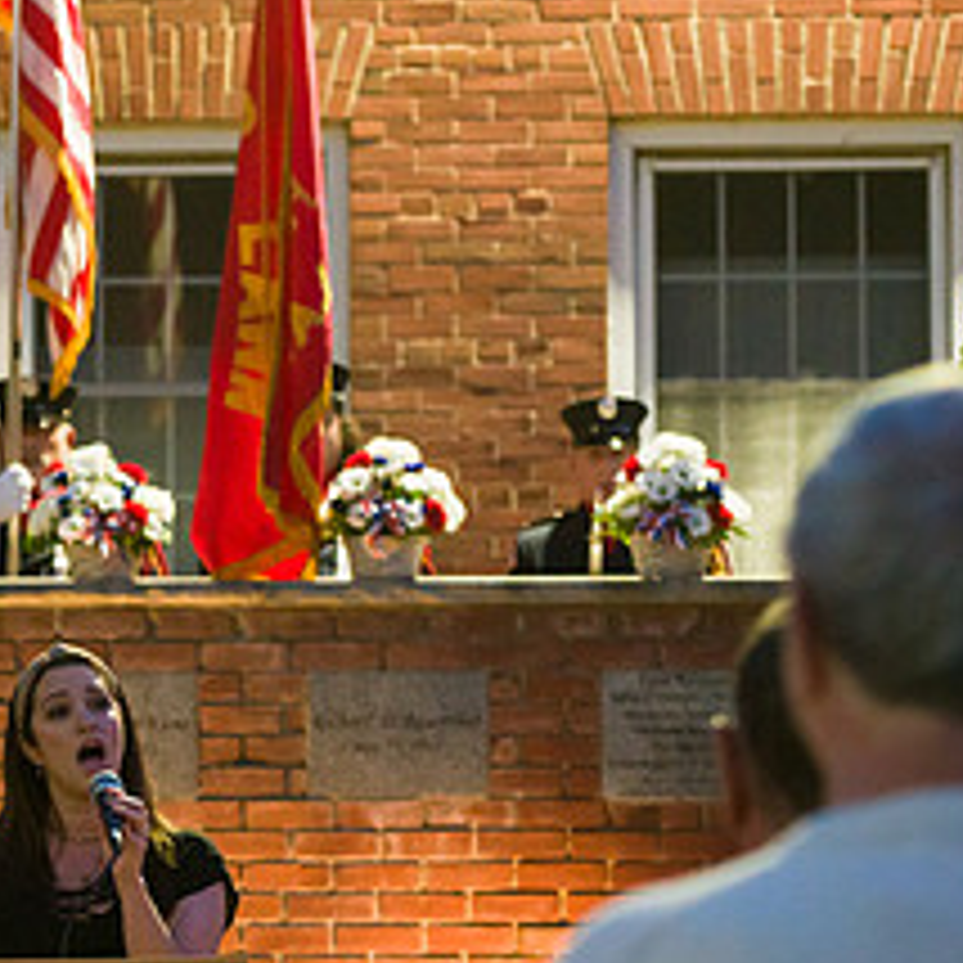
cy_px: 414
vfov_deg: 10.9
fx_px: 5067
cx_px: -50
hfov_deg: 10.7
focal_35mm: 161
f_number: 3.2
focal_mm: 70
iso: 6400
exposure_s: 1/100
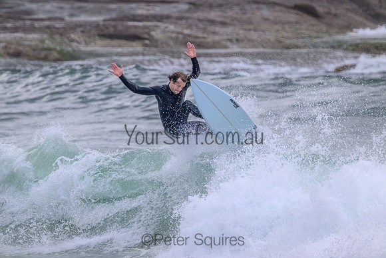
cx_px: 193
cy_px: 129
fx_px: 8579
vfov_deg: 1.7
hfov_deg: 2.6
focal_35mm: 800
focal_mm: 800
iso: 2500
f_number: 11
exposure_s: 1/1600
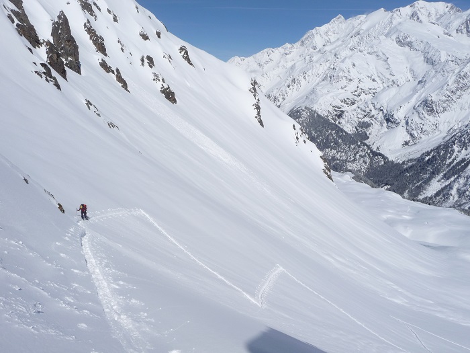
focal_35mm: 30
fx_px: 407
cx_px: 235
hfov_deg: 60.0
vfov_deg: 46.8
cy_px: 176
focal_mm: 5
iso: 100
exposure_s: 1/1000
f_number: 8
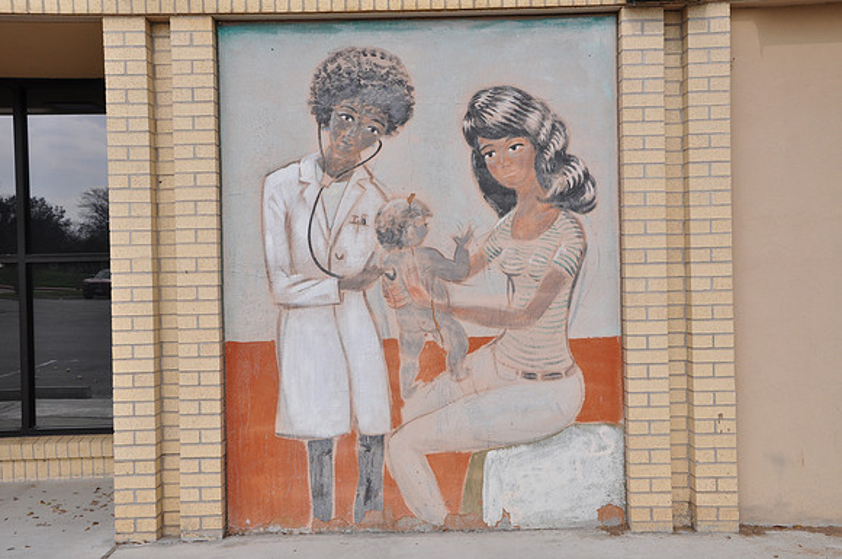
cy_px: 280
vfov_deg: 31.8
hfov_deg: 46.5
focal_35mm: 42
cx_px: 421
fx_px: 981
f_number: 10
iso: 200
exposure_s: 1/400
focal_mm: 28
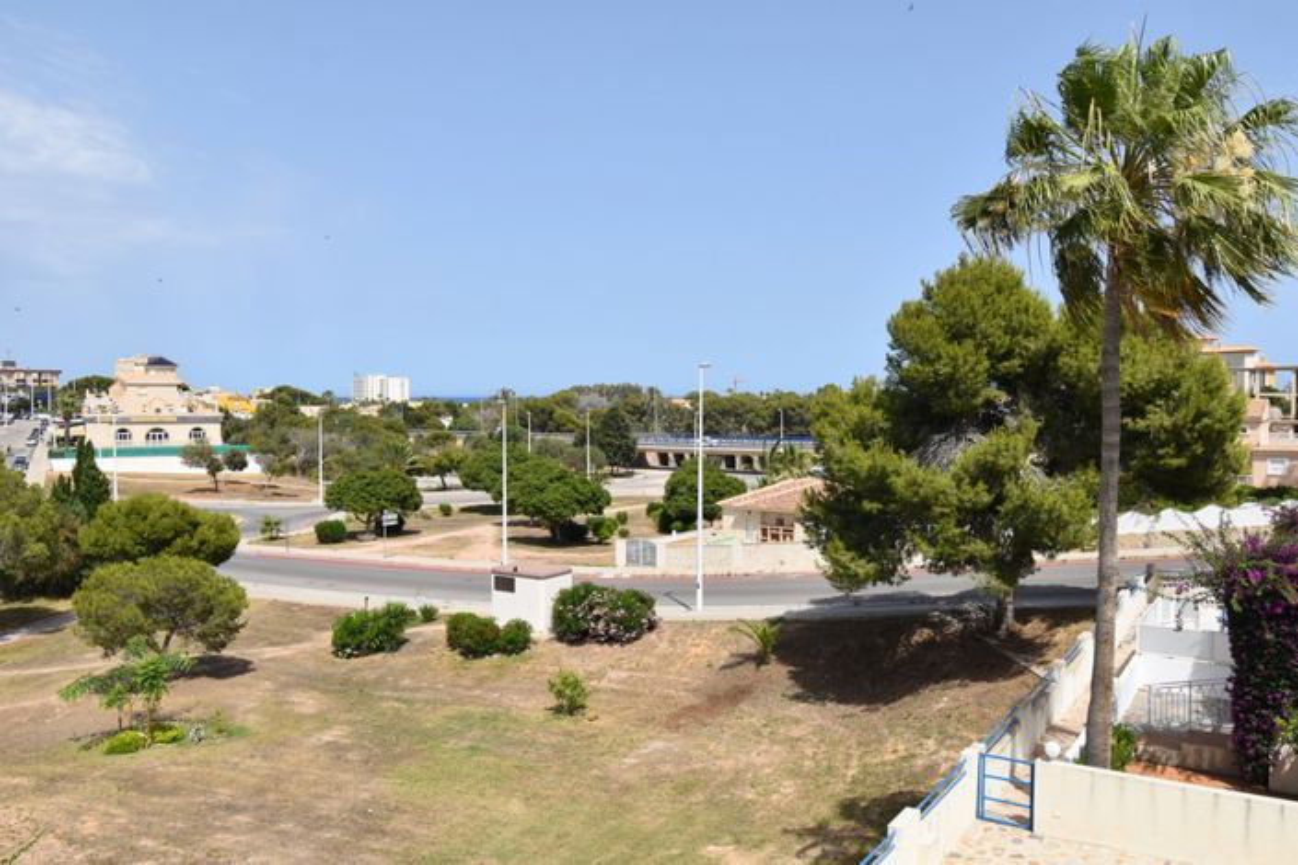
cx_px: 649
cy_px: 432
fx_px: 1082
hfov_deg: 61.9
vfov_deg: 43.6
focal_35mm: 30
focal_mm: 20
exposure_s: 1/320
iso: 100
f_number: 9
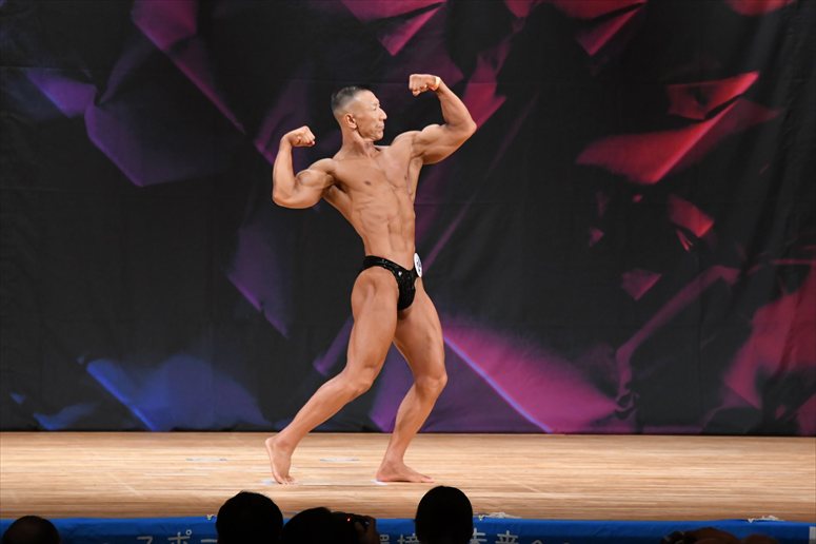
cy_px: 272
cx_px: 408
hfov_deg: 8.6
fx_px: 5437
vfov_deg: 5.7
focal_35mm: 240
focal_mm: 160
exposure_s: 1/400
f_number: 5.6
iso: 3200
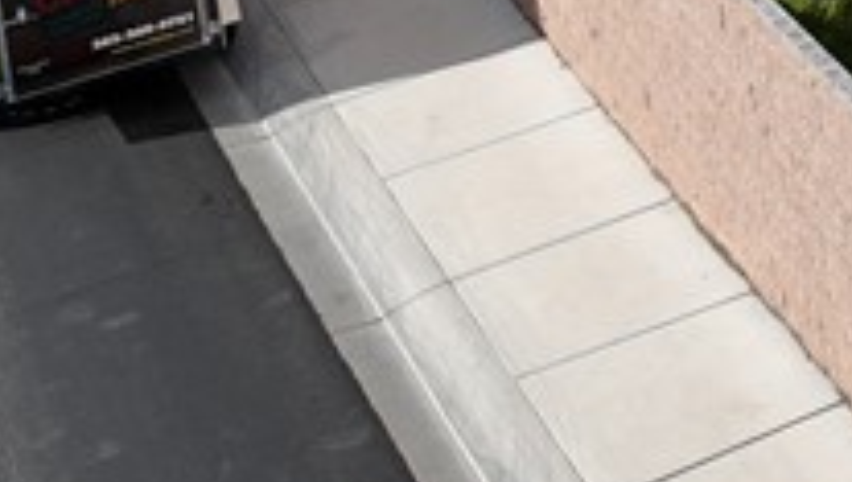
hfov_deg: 13.9
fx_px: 2918
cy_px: -711
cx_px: 1733
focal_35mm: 129
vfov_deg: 8.5
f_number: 2.8
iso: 100
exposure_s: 1/2000
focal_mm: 12.29
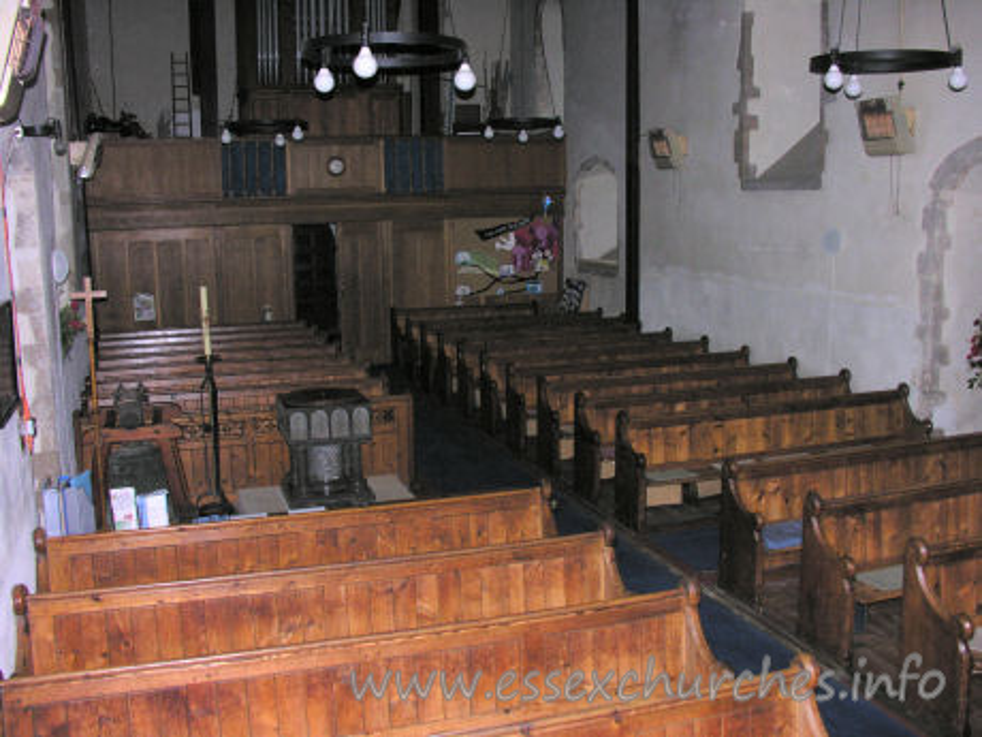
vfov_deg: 40.7
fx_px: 993
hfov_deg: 52.6
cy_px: 368
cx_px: 491
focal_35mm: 35
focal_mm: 8.9
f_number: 2.8
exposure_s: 1/60.1
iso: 200
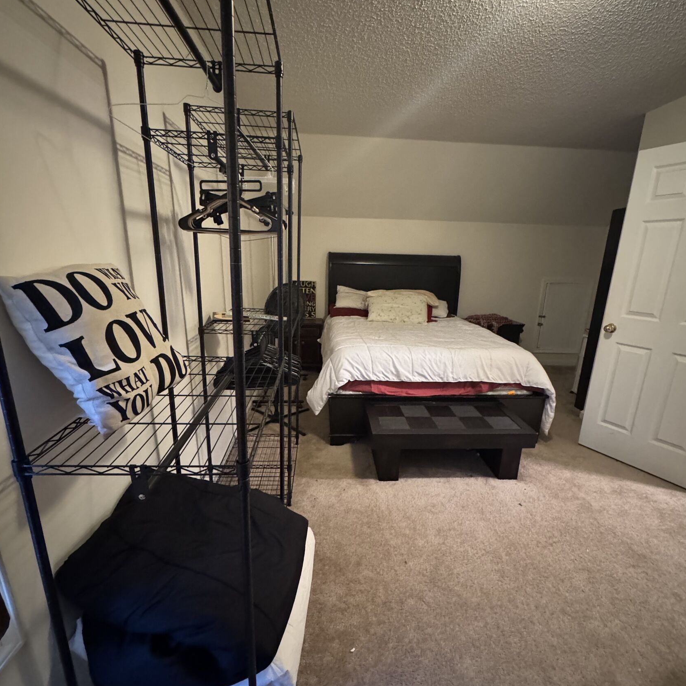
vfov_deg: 83.8
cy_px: 367
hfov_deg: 84.0
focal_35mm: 17
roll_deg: -1.1
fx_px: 381
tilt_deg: -16.2
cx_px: 349
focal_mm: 2.22
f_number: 2.2
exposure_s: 1/40
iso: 1250
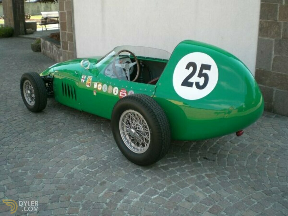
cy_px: 108
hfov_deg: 49.0
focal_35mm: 38
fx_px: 316
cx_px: 144
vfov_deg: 37.7
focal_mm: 6.3
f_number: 3.1
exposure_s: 1/160
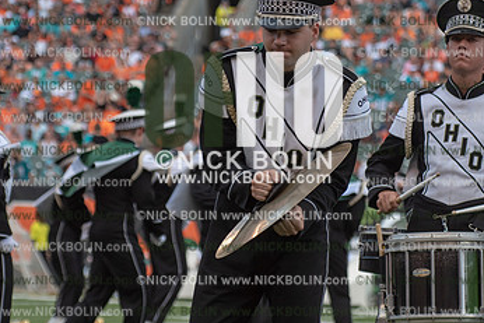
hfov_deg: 8.8
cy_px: 118
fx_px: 3161
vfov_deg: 5.9
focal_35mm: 235
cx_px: 243
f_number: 5.6
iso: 400
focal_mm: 140
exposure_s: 1/1250
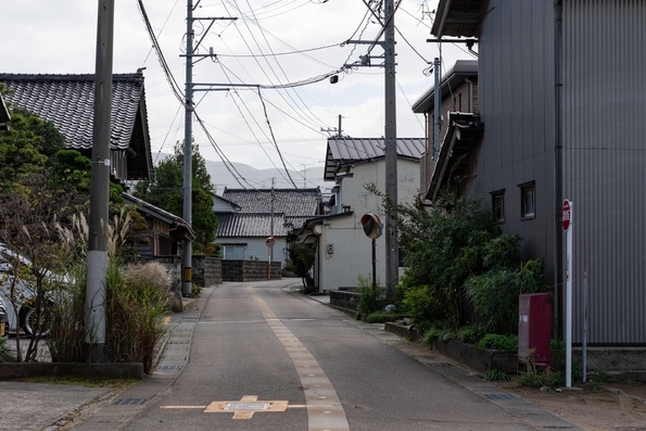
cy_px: 215
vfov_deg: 18.4
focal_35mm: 74
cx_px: 284
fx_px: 1328
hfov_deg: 27.3
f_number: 8
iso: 400
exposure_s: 1/1000
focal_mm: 55
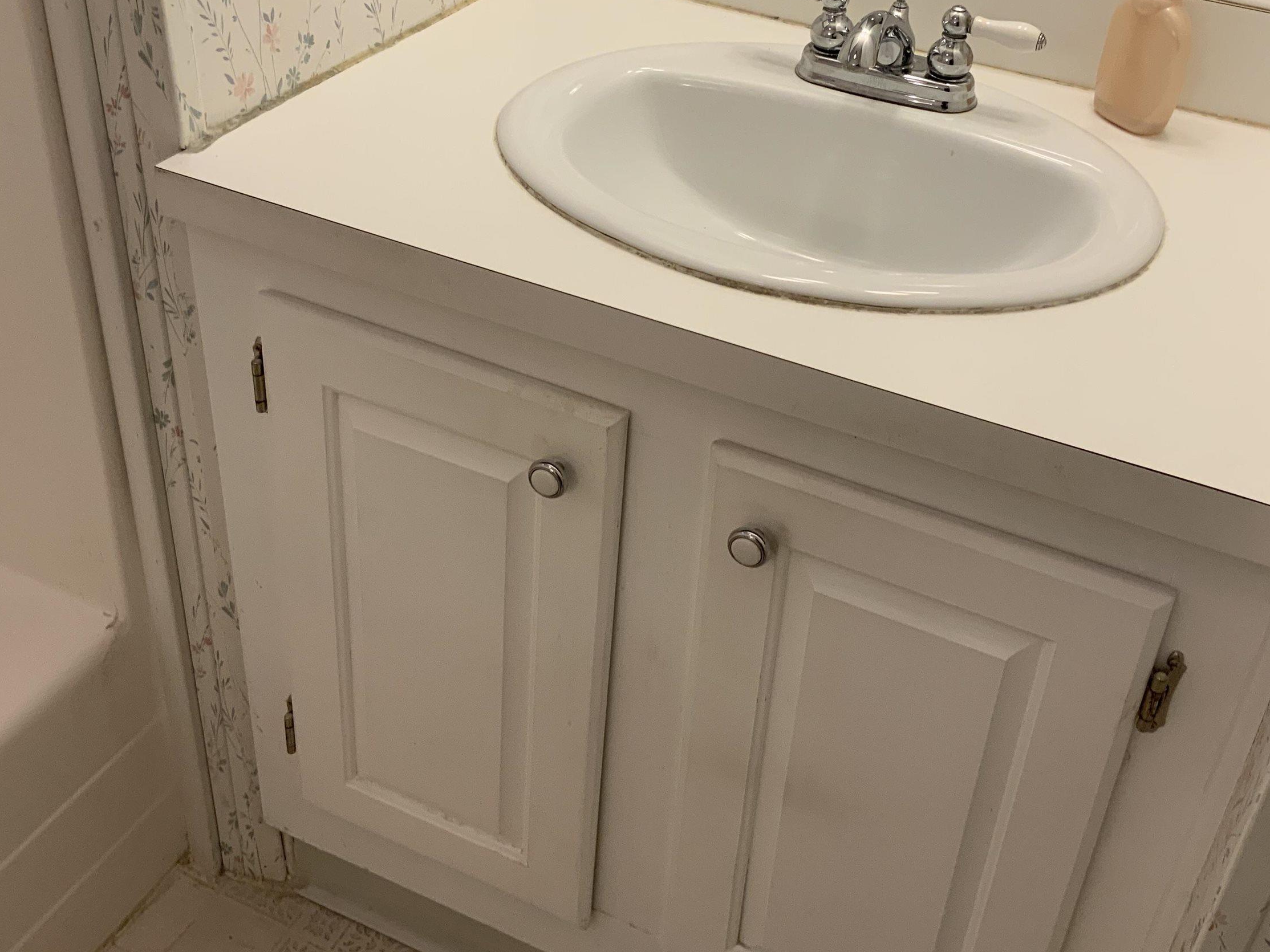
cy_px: 332
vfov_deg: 35.7
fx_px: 1467
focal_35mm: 40
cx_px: 709
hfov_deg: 46.7
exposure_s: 1/120
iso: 50
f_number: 1.8
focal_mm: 3
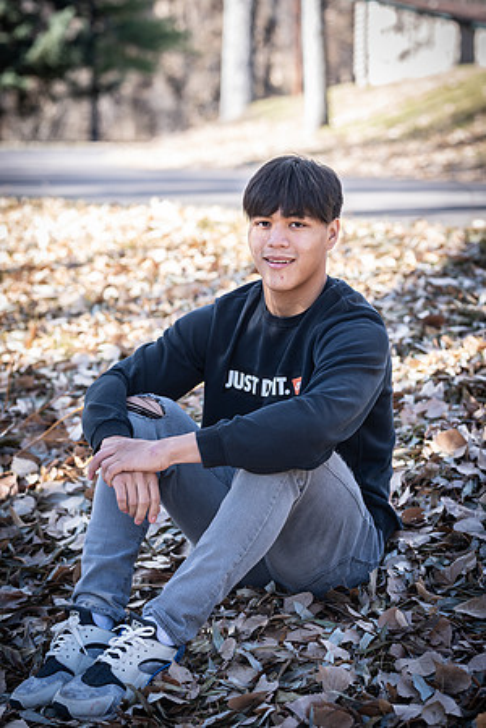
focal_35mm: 85
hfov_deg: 16.1
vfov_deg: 23.9
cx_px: 243
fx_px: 1721
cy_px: 364
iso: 100
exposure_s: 1/125
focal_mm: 85
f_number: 3.2
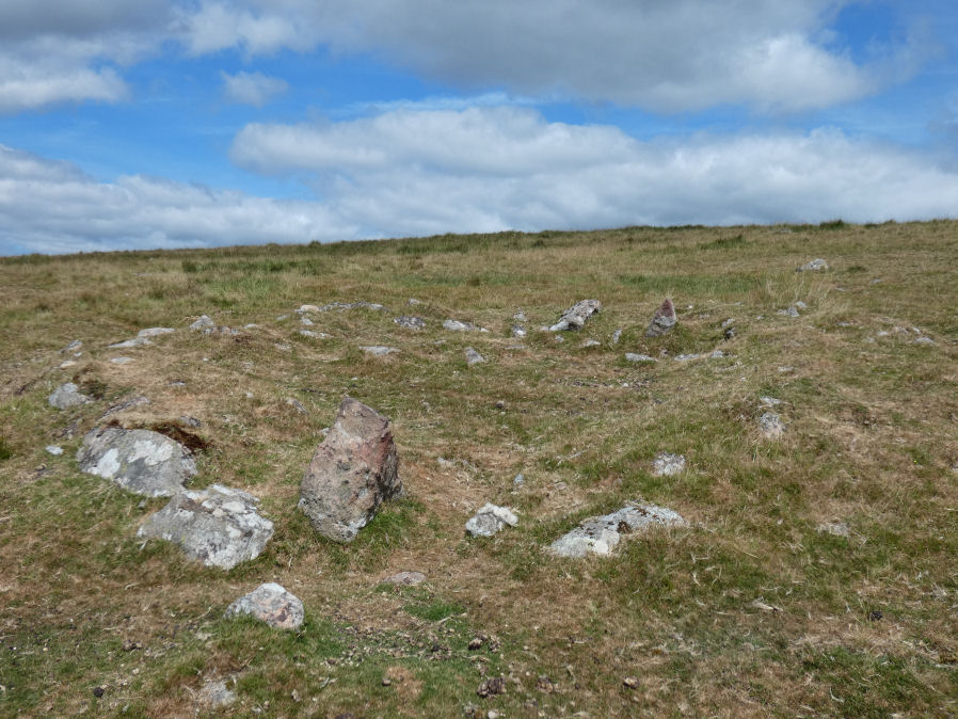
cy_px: 360
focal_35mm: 32
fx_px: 886
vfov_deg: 44.2
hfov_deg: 56.8
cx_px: 479
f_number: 4.5
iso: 80
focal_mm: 5.8
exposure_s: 1/800
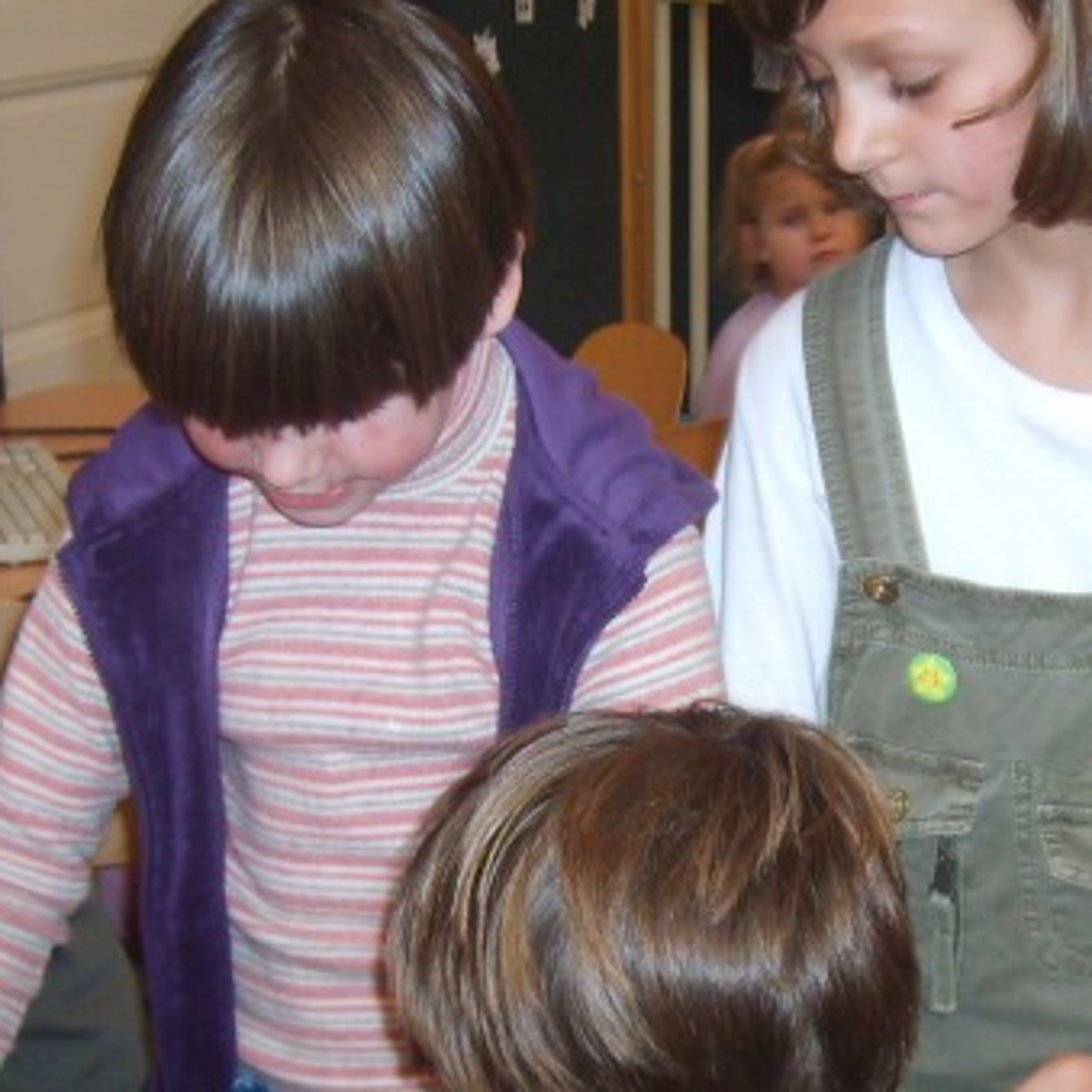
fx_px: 2605
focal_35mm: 73
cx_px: 728
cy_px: 693
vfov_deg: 23.6
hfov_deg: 23.6
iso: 100
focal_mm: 5.8
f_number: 2.8
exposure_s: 1/45
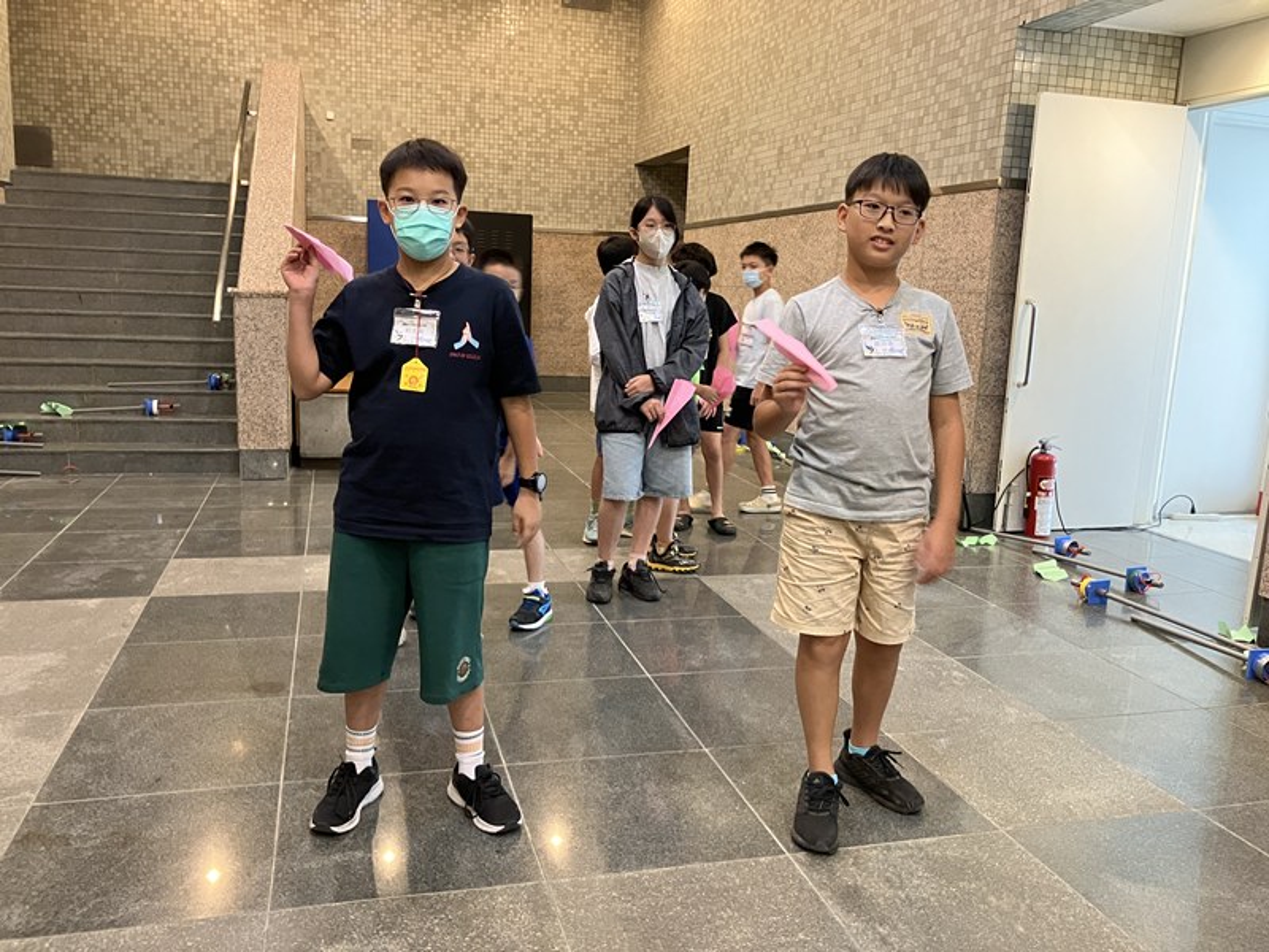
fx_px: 1026
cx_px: 634
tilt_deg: -10.7
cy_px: 476
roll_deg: -1.2
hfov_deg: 63.4
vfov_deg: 49.7
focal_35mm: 28
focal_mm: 3.99
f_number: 1.8
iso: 400
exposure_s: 1/30
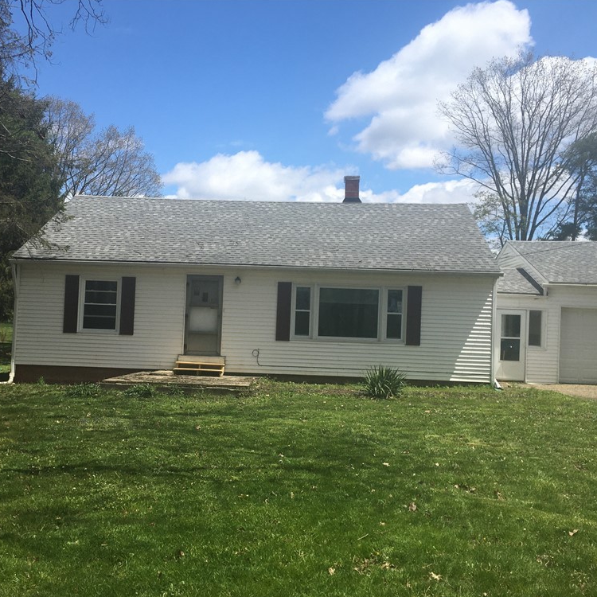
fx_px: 683
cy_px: 303
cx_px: 282
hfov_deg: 47.2
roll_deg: -3.6
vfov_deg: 47.2
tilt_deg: +1.5
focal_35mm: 35
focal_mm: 4.15
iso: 25
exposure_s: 1/1876
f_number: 2.2
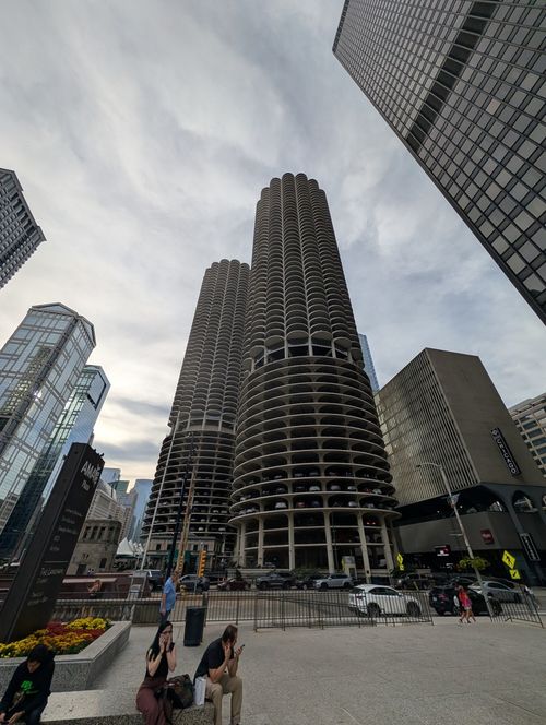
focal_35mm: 12
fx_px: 252
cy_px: 362
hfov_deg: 94.6
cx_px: 273
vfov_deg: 110.5
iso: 52
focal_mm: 2.02
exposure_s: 1/4184
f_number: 1.7
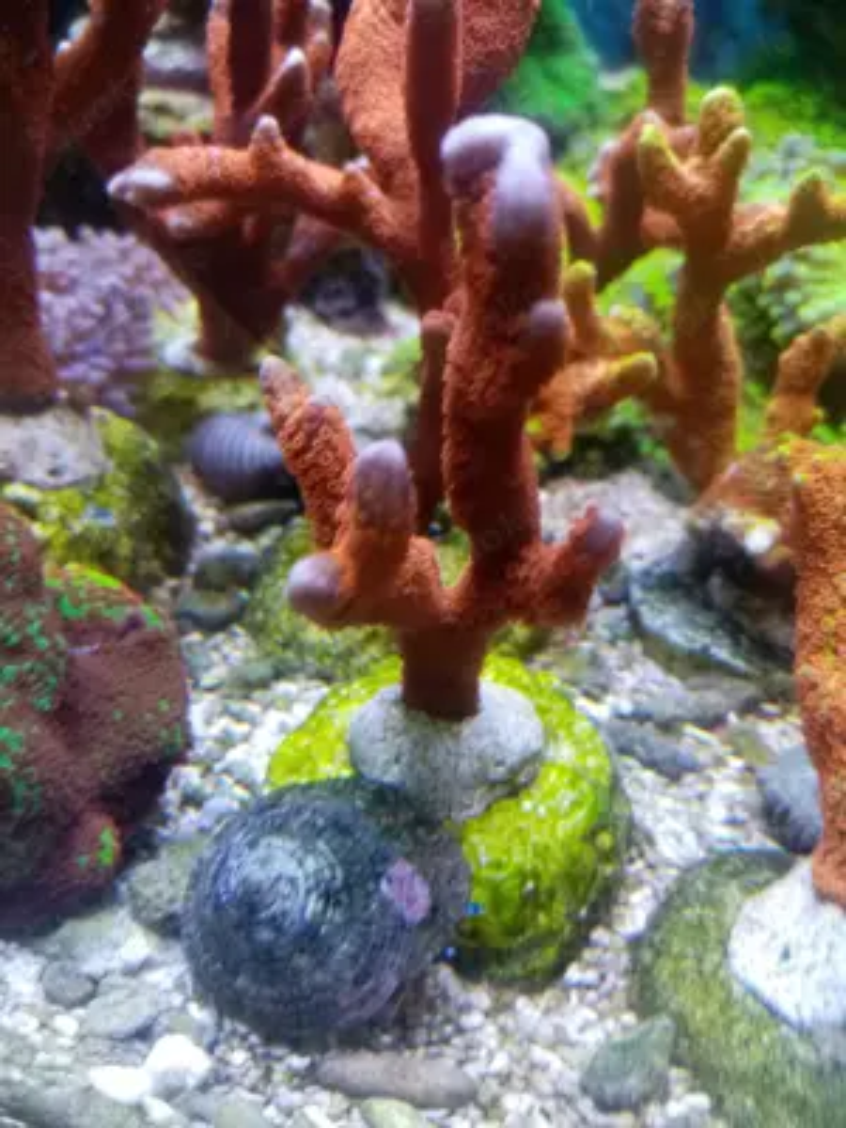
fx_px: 847
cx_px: 423
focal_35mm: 26
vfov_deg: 67.3
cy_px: 564
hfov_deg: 53.1
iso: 101
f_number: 1.8
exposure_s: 1/33.3
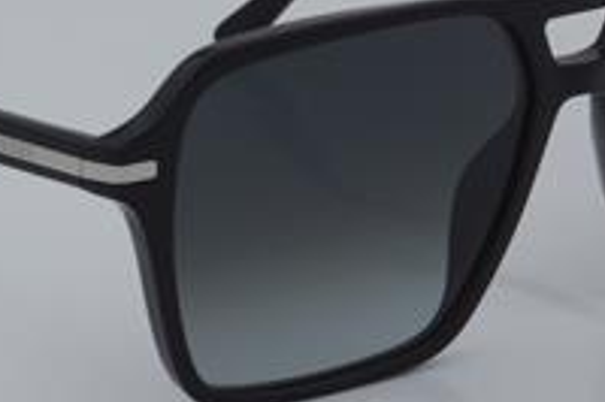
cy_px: 154
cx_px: 269
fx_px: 2519
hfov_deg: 13.7
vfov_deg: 9.1
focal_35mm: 150
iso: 100
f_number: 32
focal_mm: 50
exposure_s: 1/4
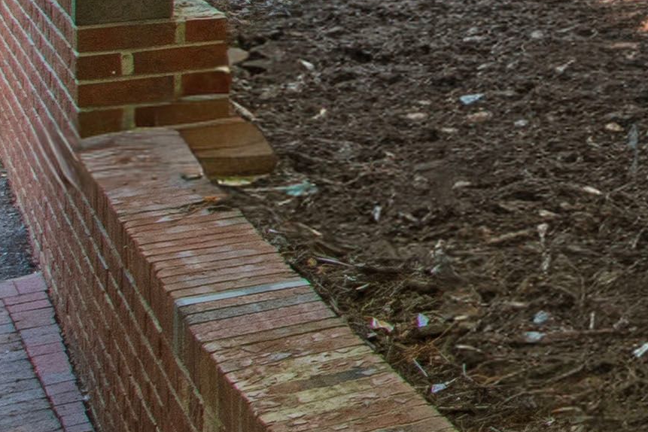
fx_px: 1746
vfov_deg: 13.5
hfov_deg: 13.1
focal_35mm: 97
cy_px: -153
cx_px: 1707
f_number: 8
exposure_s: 1/50
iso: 320
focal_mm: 10
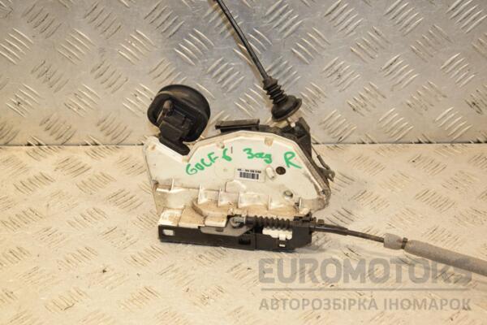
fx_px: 1015
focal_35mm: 75
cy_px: 162
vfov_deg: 18.2
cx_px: 244
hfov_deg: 27.0
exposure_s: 1/200
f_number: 6.3
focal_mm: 50
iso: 800
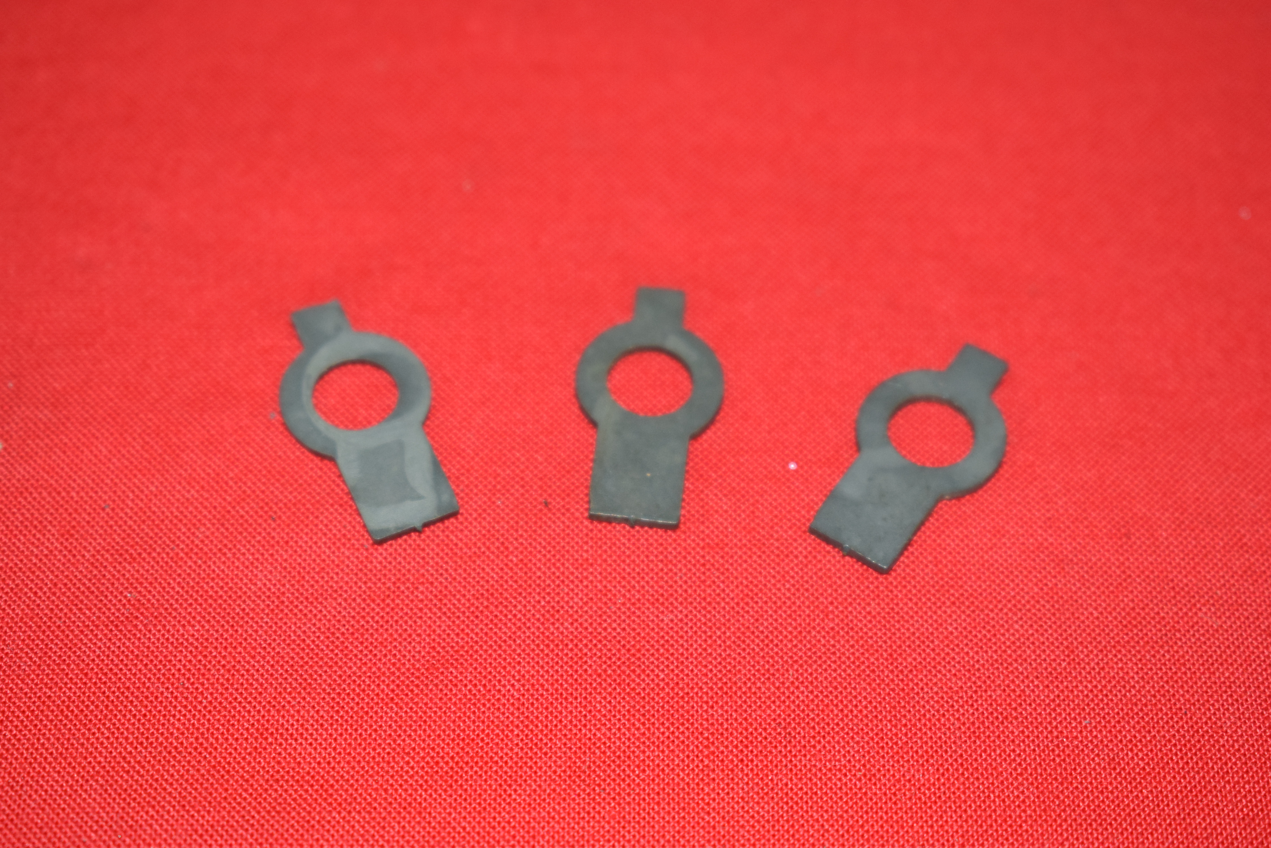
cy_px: 424
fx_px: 2754
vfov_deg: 17.5
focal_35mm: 78
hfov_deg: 26.0
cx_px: 636
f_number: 5.6
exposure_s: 1/200
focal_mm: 52
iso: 1250
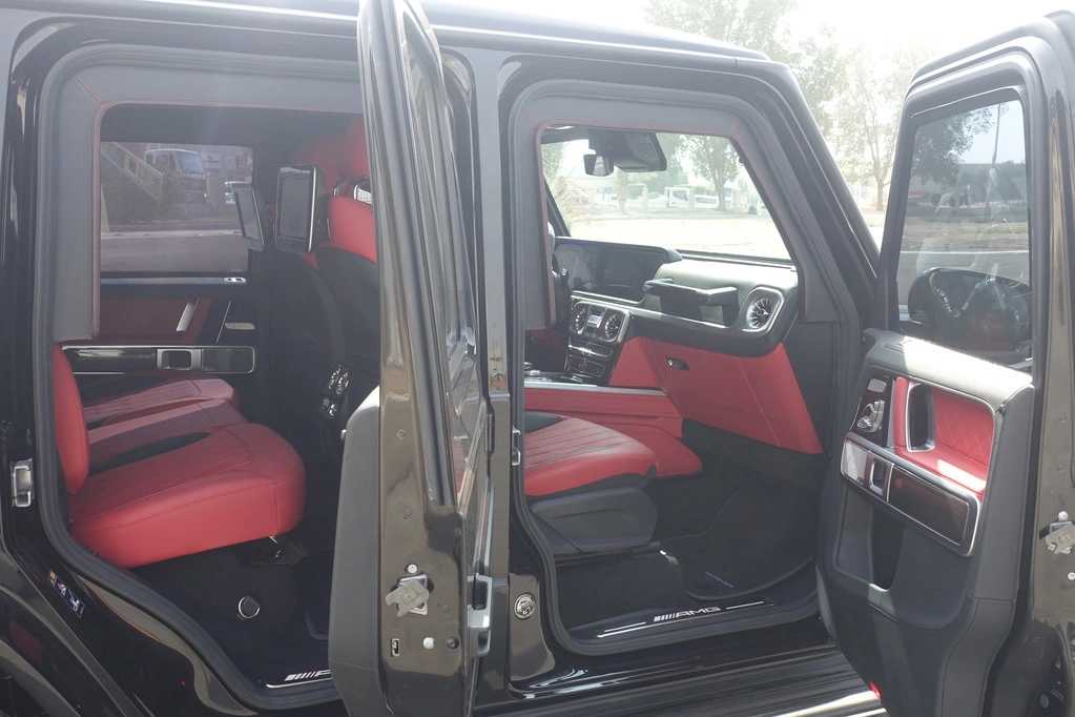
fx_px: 1135
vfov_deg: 35.1
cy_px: 358
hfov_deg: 50.7
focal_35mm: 38
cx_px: 538
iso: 125
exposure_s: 1/80
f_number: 5.6
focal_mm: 14.1
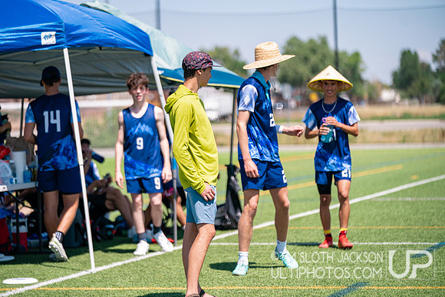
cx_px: 222
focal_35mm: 142
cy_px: 148
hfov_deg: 14.4
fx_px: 1756
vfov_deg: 9.7
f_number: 2.8
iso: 640
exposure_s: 1/8000
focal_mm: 142
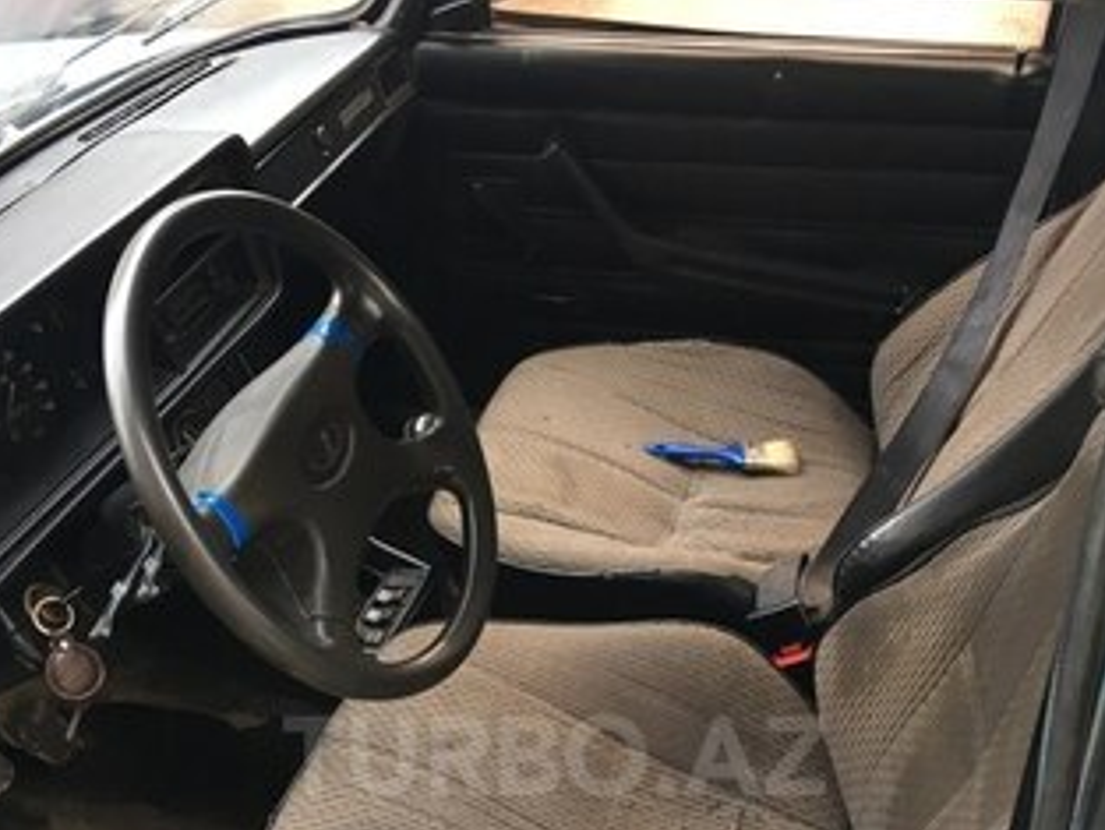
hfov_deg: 41.2
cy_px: 756
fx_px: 1469
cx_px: 554
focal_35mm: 46
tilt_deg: -41.0
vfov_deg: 30.1
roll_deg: +1.5
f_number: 2.2
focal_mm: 4.15
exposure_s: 1/33
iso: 32
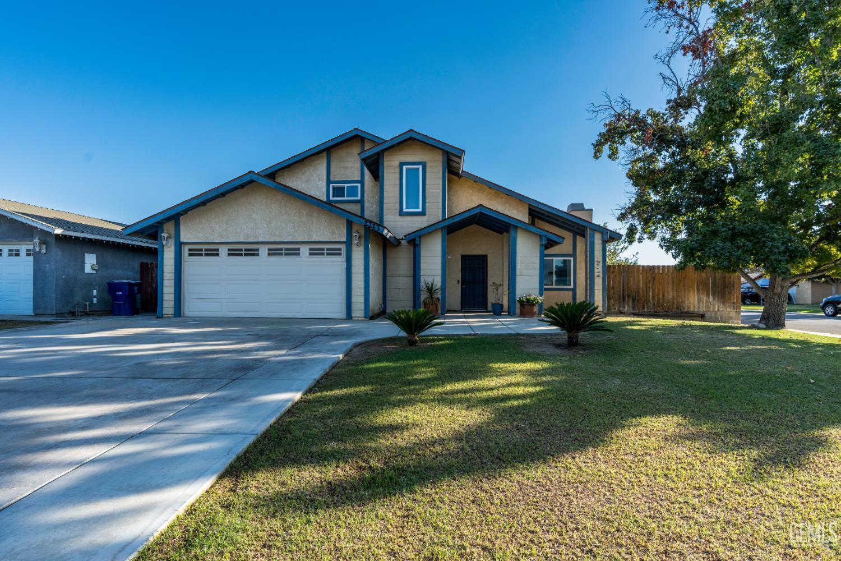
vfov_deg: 73.7
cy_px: 280
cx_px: 420
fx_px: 374
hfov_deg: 96.7
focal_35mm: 16
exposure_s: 1/2000
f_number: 8
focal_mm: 16
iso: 400
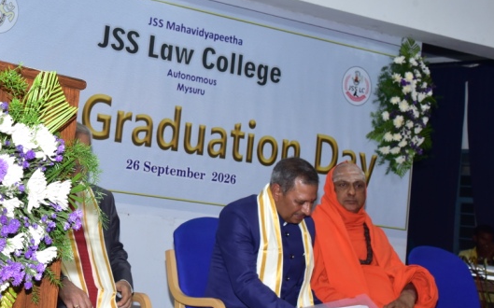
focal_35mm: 79
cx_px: 70
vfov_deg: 16.5
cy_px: 107
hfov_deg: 25.5
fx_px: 1063
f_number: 8
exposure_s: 1/200
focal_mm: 40
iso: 1000
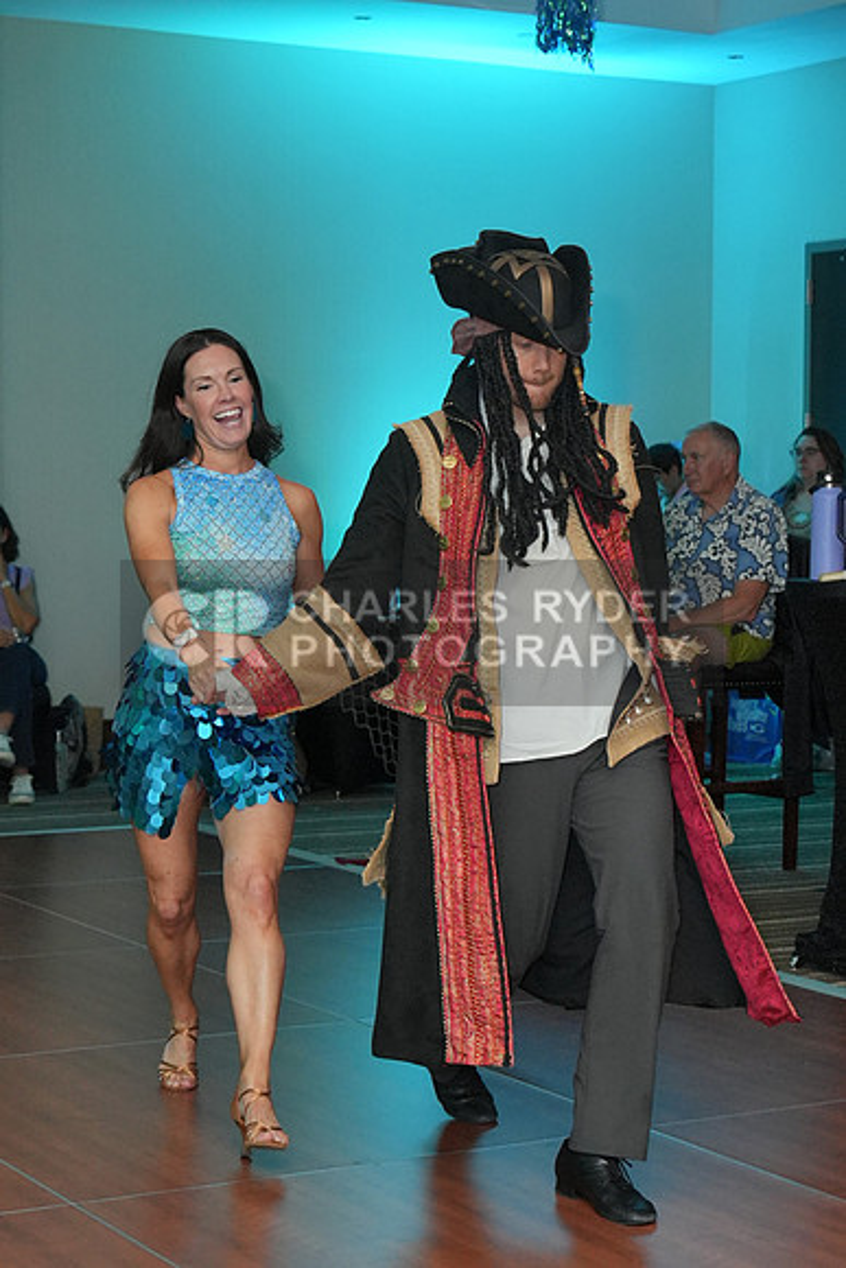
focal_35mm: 75
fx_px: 2642
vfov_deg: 27.0
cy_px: 634
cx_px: 423
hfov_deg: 18.2
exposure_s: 1/200
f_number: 4.5
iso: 3200
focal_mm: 50
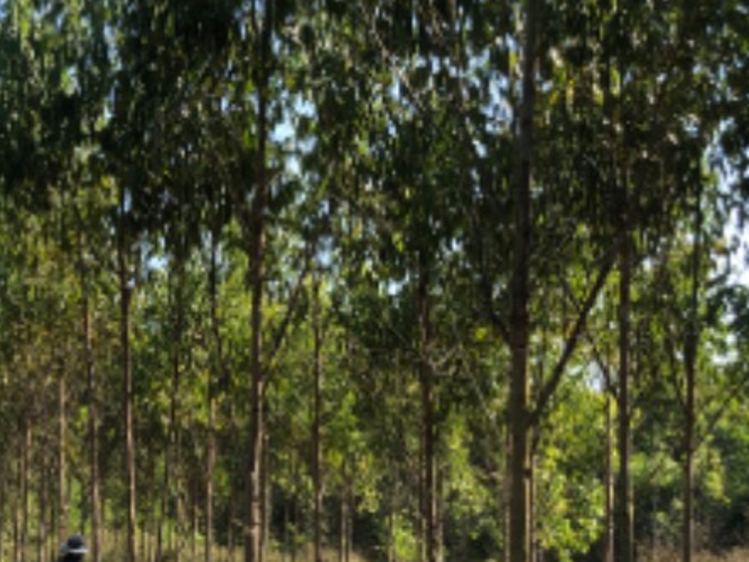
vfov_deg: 23.0
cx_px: 78
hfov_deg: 29.5
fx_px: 1363
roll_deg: +0.4
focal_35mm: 63
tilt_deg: +3.5
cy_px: 429
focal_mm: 4
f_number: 1.8
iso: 20
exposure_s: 1/706
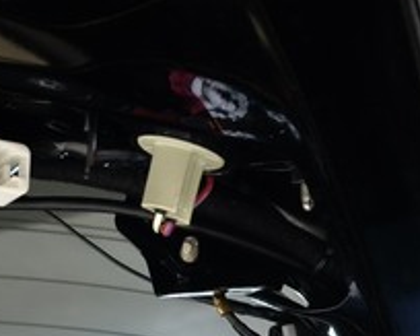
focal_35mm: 86
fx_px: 1069
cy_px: 481
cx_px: 278
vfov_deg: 16.5
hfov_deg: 22.2
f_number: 1.62
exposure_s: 1/24
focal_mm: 6.45
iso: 1250
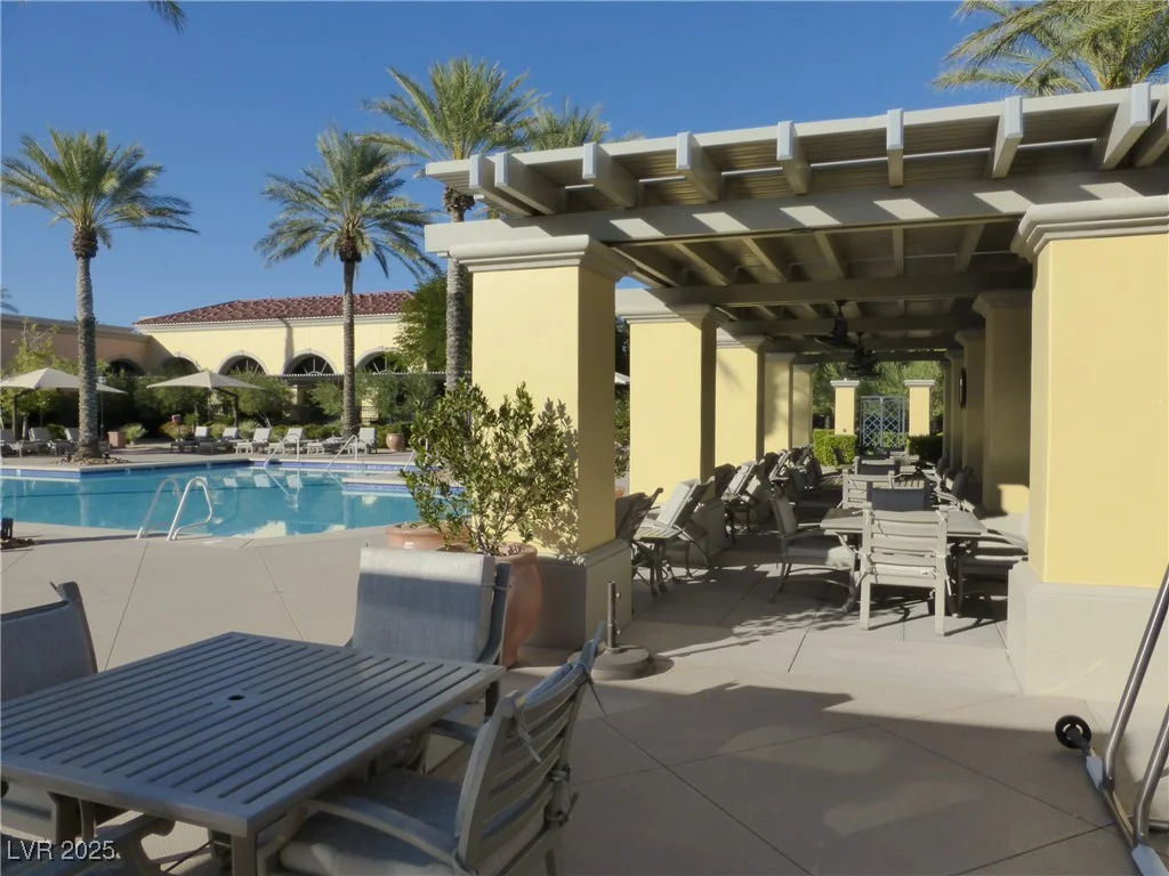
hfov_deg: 69.4
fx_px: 844
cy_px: 438
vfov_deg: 54.9
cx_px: 584
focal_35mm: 25
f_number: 6.3
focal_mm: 4.3
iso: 200
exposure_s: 1/640
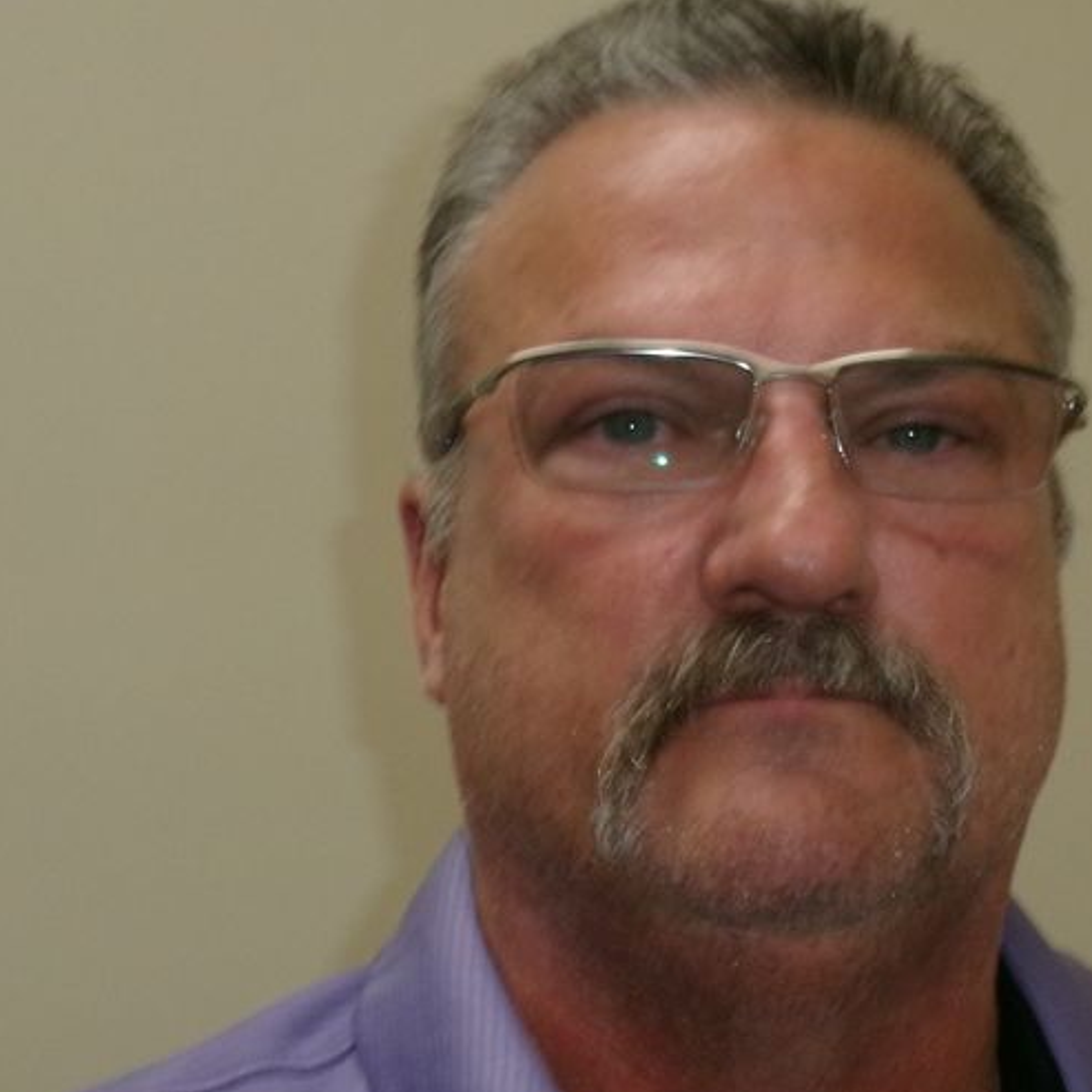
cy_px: 583
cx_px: 709
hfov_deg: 12.2
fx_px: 5104
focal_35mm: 143
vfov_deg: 12.2
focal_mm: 16.9
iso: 400
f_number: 5.8
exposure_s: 1/60
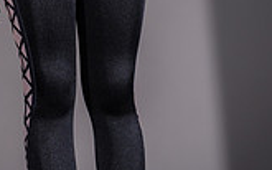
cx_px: 92
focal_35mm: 195
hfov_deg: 10.7
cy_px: -167
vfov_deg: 6.5
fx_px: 1445
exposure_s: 1/500
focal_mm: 70
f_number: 3.2
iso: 400
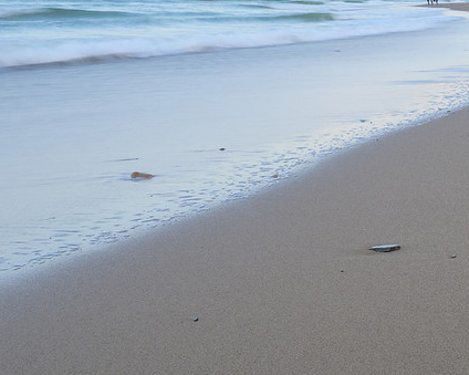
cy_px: 30
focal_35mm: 61
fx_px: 847
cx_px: 452
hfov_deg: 29.2
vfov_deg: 24.2
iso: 640
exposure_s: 1/1.67
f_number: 14
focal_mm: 24
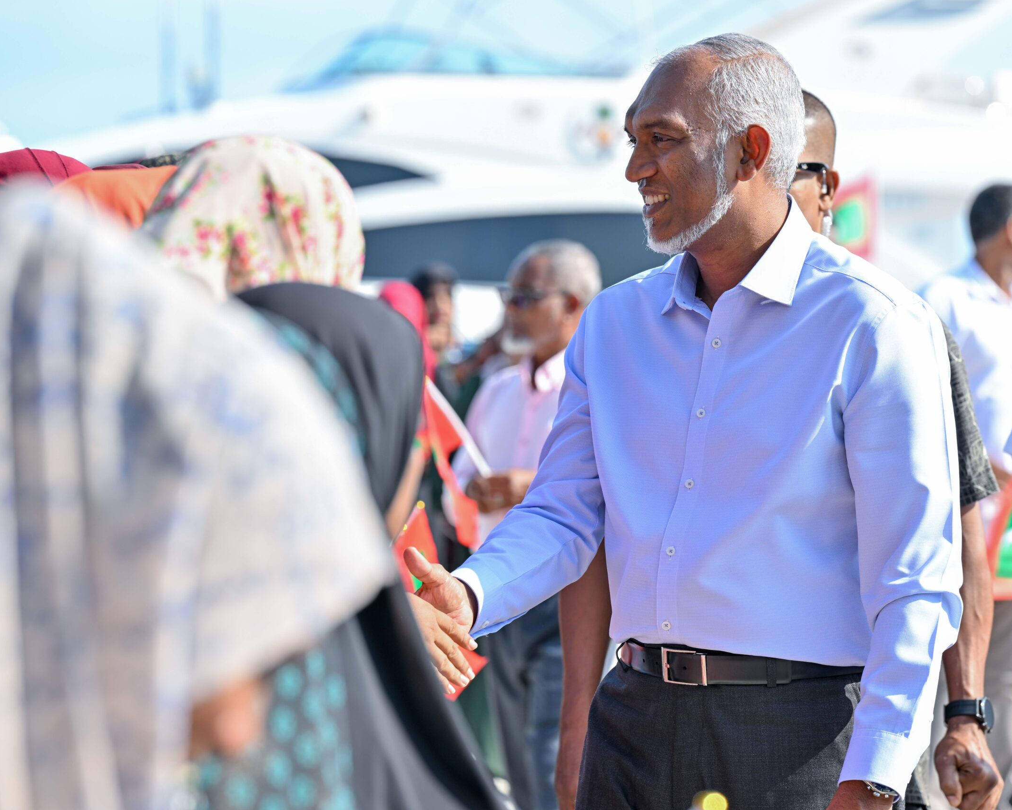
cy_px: 405
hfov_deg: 10.1
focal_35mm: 192
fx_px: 5751
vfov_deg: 8.1
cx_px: 600
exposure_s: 1/200
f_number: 6.3
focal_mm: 170
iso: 100
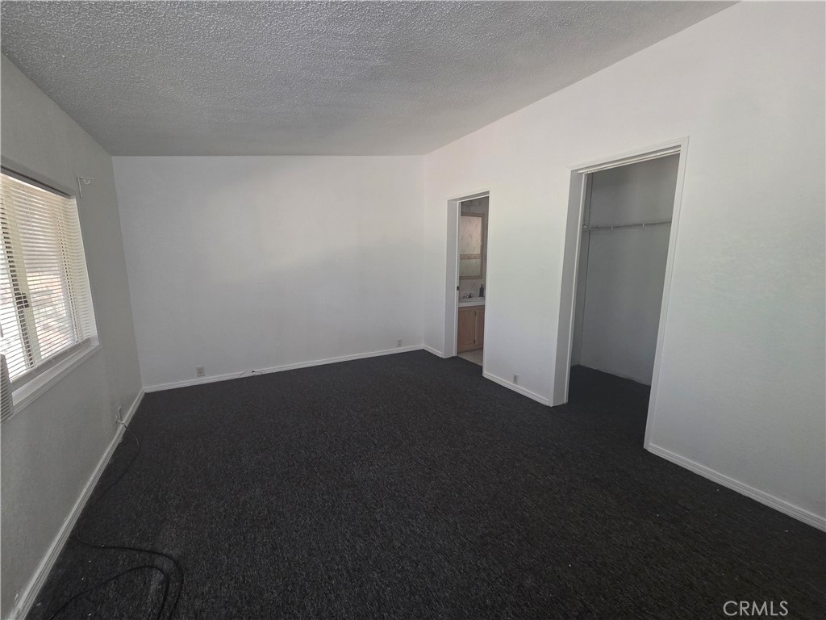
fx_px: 310
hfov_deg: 106.2
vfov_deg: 89.9
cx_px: 413
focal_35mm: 13
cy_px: 310
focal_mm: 2.2
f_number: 2.2
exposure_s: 1/60
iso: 320
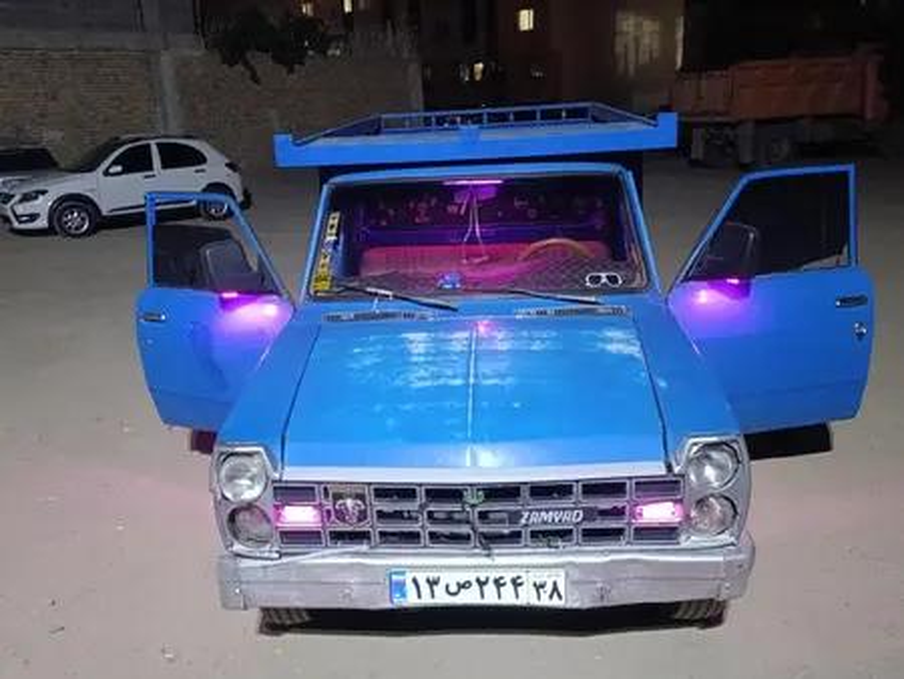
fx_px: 653
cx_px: 452
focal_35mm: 25
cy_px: 340
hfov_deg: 69.4
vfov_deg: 54.9
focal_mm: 4.71
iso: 4000
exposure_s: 1/14.3
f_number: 1.7
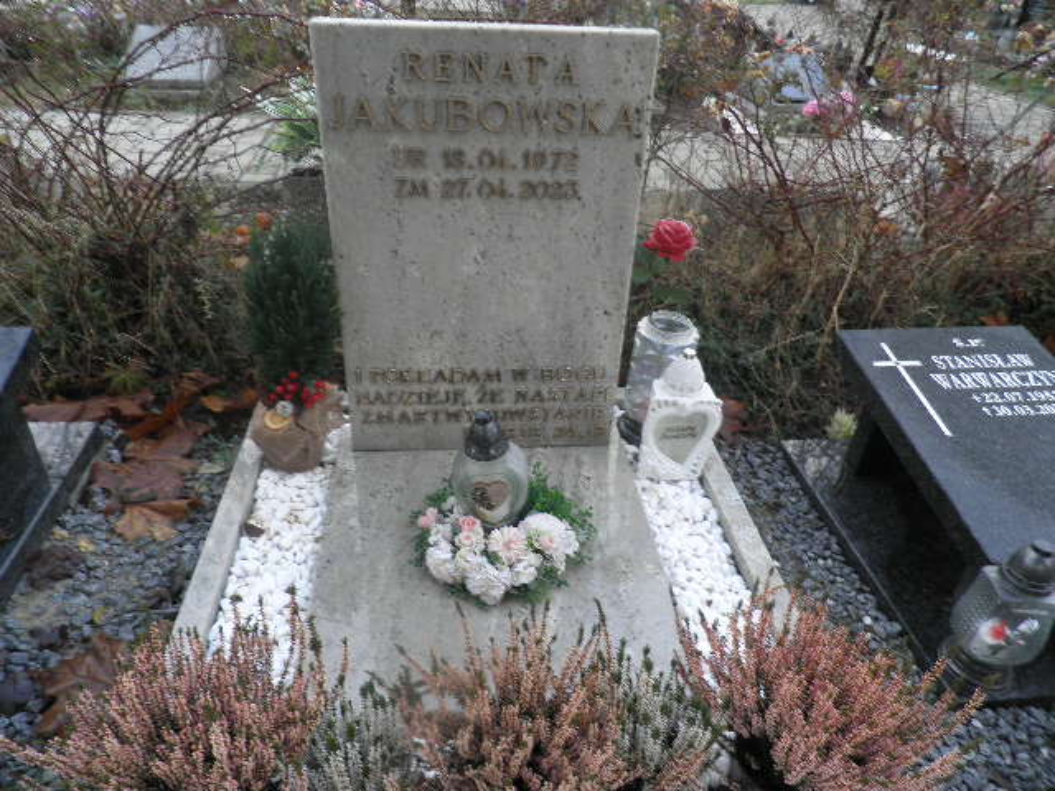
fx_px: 731
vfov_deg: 56.8
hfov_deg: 71.6
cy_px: 396
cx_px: 528
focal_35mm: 24
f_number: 3.3
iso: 64
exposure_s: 1/40
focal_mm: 4.3
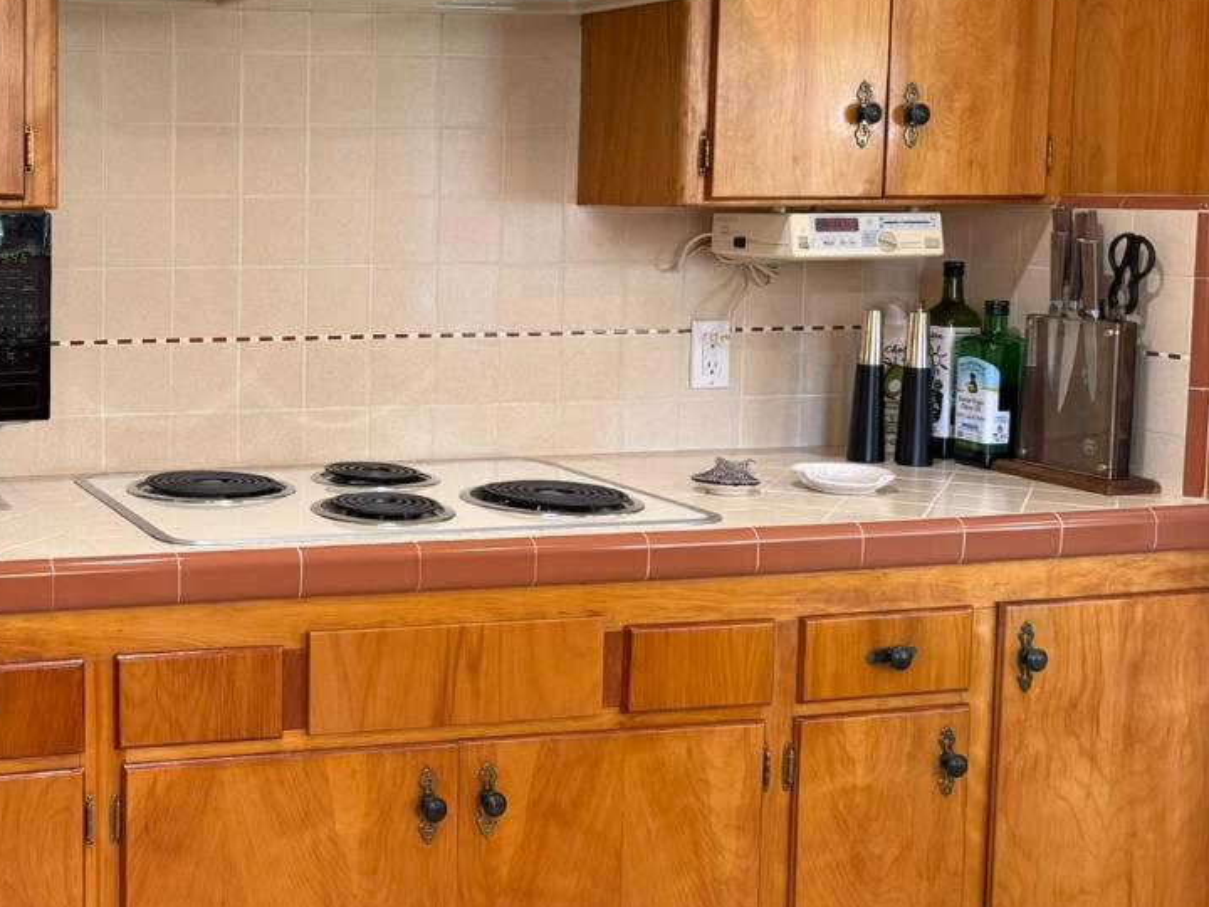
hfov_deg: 35.7
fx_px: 1746
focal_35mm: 50
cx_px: 106
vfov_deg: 29.0
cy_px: 328
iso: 160
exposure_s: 1/60
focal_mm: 6.76
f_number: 1.78
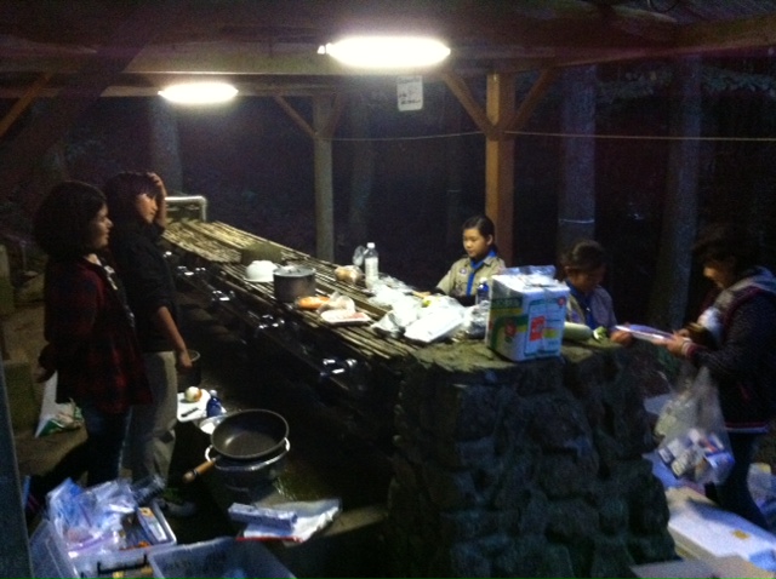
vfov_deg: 40.6
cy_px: 290
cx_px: 388
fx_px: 783
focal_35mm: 35
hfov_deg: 52.7
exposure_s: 1/15
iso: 1000
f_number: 2.8
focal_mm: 3.85
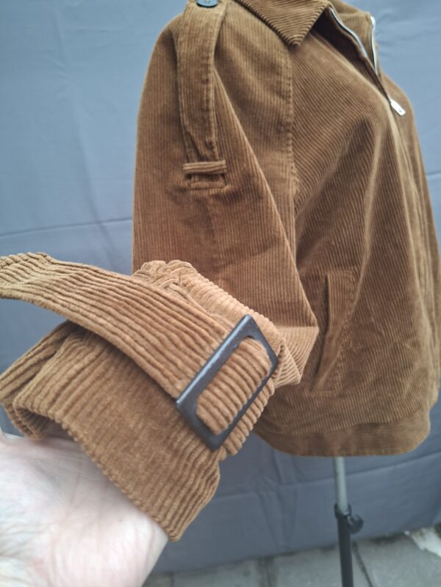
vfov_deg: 73.9
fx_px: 391
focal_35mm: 23
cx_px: 220
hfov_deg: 58.9
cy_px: 294
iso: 320
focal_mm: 5.54
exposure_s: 1/100
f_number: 1.8
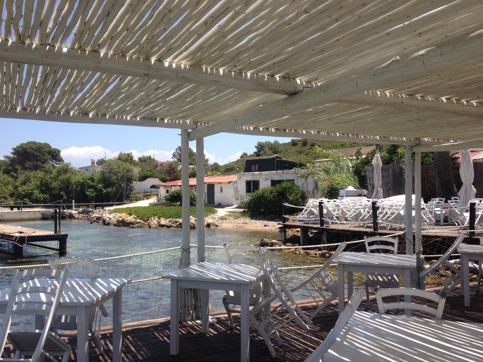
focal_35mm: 35
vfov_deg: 40.7
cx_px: 242
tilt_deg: -2.0
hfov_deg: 52.6
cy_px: 181
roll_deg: -0.2
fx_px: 488
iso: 50
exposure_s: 1/1577
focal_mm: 4.28
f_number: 2.4
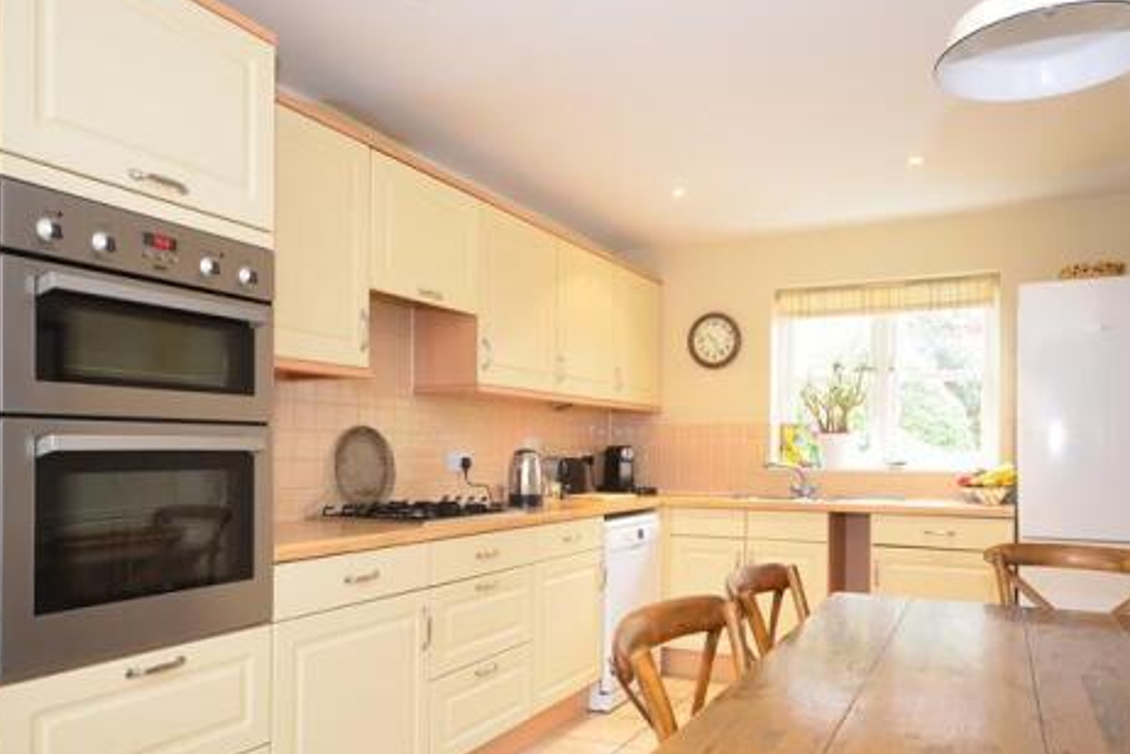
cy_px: 432
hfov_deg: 65.9
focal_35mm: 28
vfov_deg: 46.7
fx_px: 870
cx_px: 611
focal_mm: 13
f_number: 5.6
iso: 400
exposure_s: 1/13
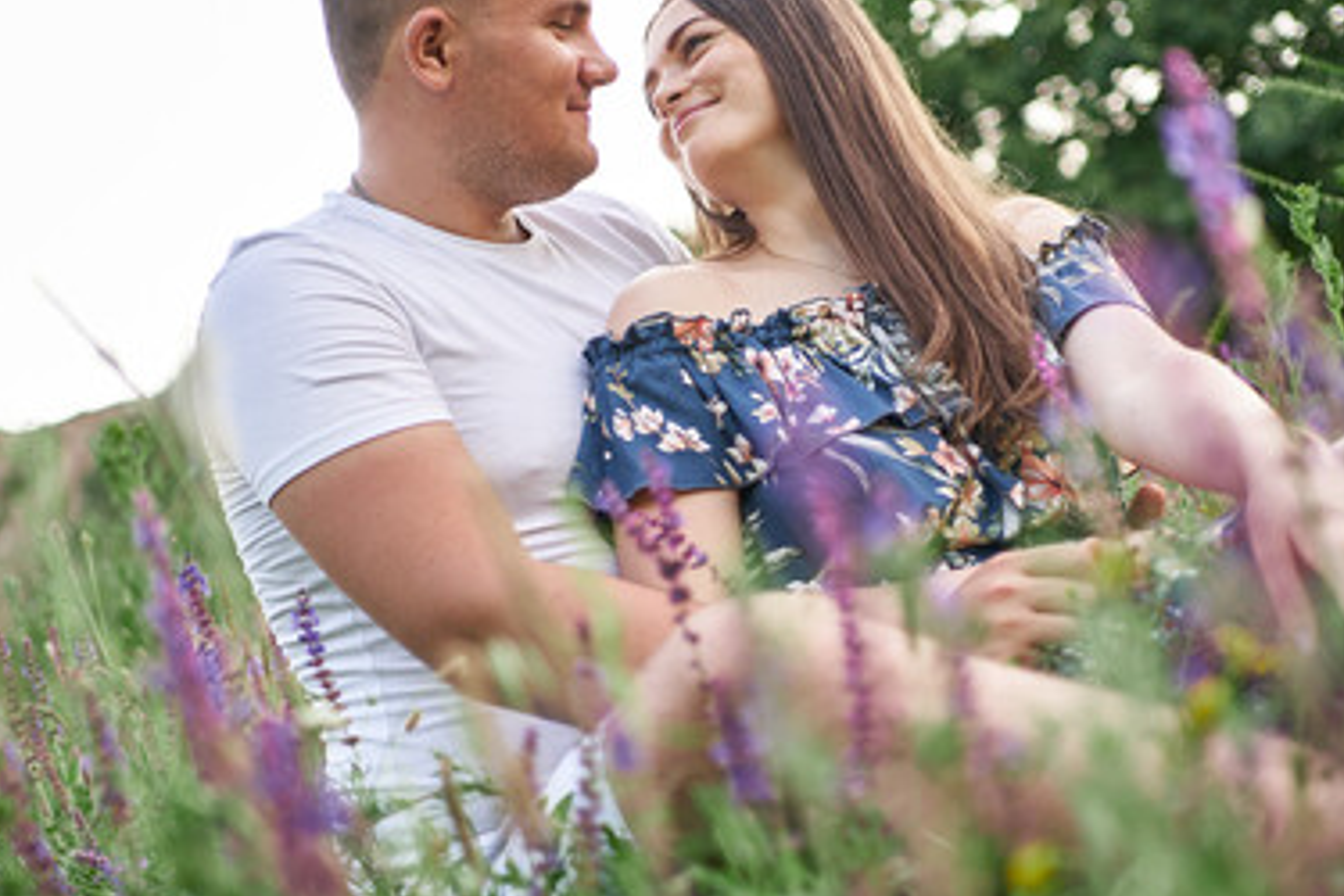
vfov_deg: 24.6
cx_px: 745
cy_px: 443
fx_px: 2053
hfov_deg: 36.2
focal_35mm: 55
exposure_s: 1/640
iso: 200
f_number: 1.8
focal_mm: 35
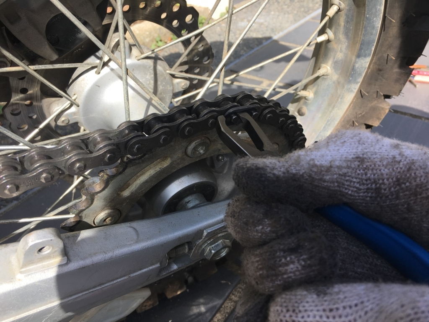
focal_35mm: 29
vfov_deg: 48.2
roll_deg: -1.2
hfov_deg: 61.7
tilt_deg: -34.5
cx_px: 214
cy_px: 161
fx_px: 359
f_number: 2.2
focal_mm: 4.15
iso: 25
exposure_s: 1/693
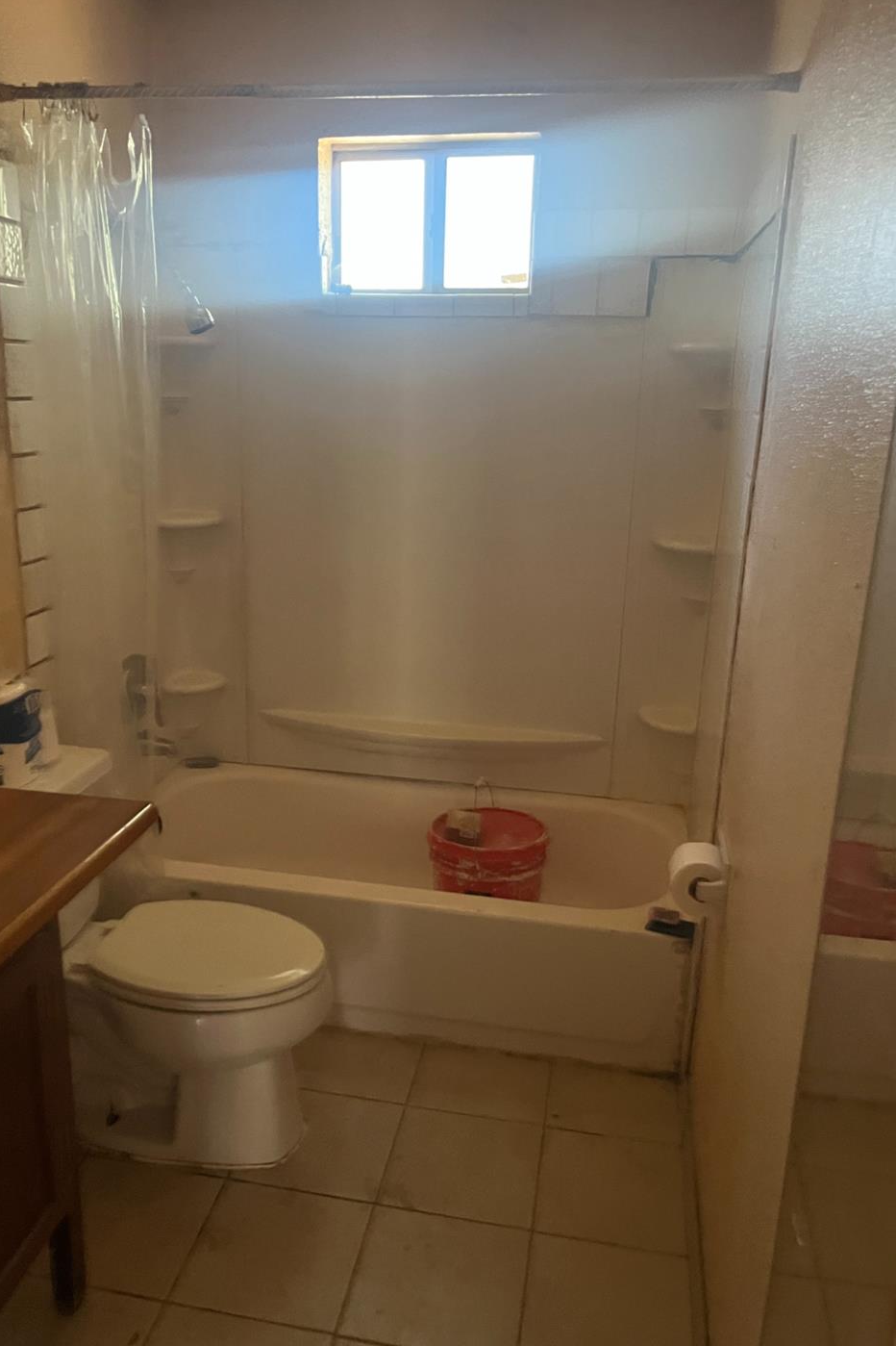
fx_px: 1083
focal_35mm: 29
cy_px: 682
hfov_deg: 44.8
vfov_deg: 63.7
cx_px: 383
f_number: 1.6
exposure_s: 1/40
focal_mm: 5.1
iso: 500
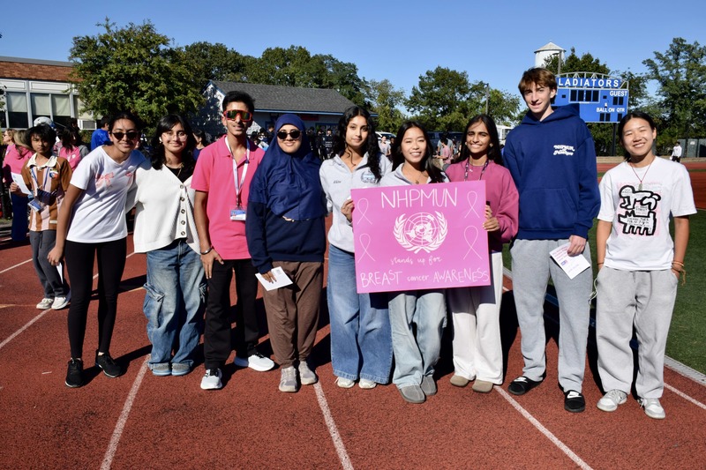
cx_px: 353
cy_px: 235
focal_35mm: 30
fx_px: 588
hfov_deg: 61.9
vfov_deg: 43.6
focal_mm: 20
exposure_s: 1/640
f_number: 9
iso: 200
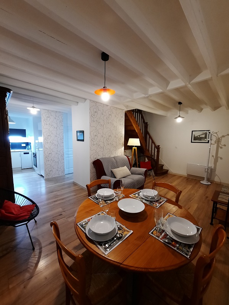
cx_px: 114
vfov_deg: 106.2
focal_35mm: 13
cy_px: 152
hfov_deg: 89.9
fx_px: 115
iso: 250
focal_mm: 1.74
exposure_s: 1/25
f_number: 2.2
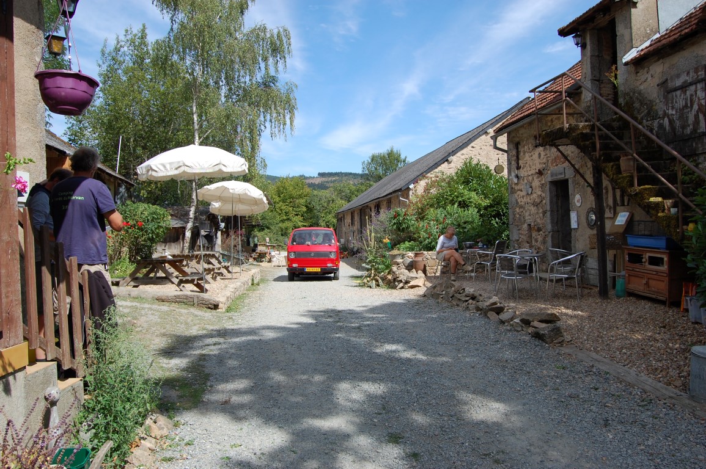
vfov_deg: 47.9
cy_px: 234
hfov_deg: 67.4
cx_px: 353
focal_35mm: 27
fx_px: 529
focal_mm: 18
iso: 200
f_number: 9
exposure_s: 1/320
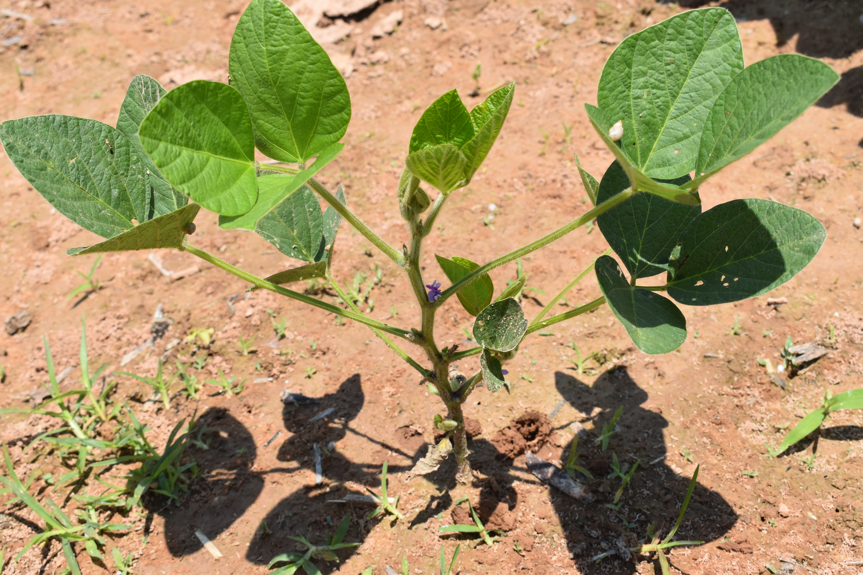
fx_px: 1294
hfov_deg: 36.9
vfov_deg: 25.1
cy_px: 288
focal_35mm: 54
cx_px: 432
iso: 200
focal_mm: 36
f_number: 10
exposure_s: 1/400
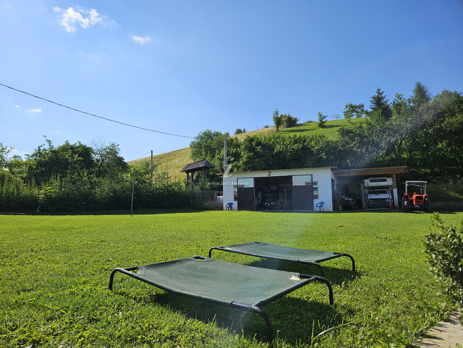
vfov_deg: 58.9
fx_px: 308
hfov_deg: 73.9
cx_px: 232
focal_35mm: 23
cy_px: 174
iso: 25
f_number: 1.8
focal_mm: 5.4
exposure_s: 1/3001
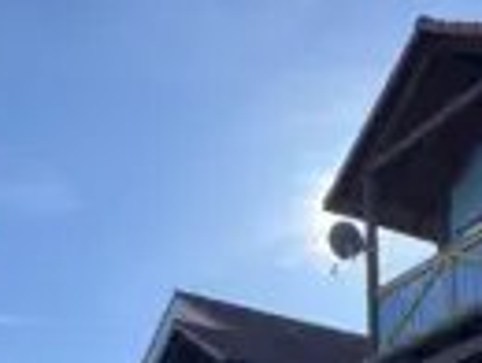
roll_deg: -0.9
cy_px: 485
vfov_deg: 17.3
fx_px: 1116
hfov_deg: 24.2
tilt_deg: +14.2
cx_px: 156
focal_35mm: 80
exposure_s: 1/3413
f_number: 1.6
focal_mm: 5.1
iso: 50
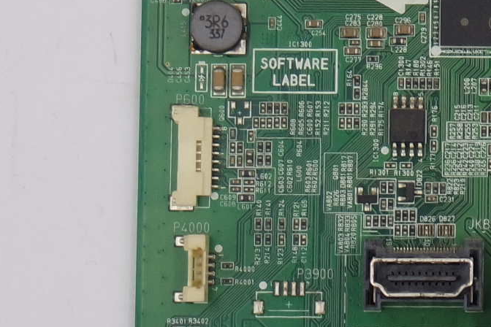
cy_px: 20
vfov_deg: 5.7
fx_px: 3259
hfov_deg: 8.5
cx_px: 680
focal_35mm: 239
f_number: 5
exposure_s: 1/125
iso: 200
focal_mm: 20
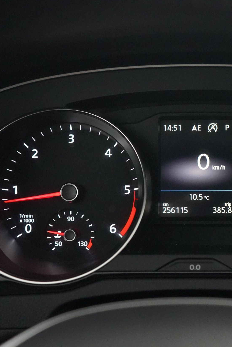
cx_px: 193
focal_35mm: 64
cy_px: 174
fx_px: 619
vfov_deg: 31.4
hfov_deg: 20.9
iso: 6400
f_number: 3.5
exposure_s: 1/40
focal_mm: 28
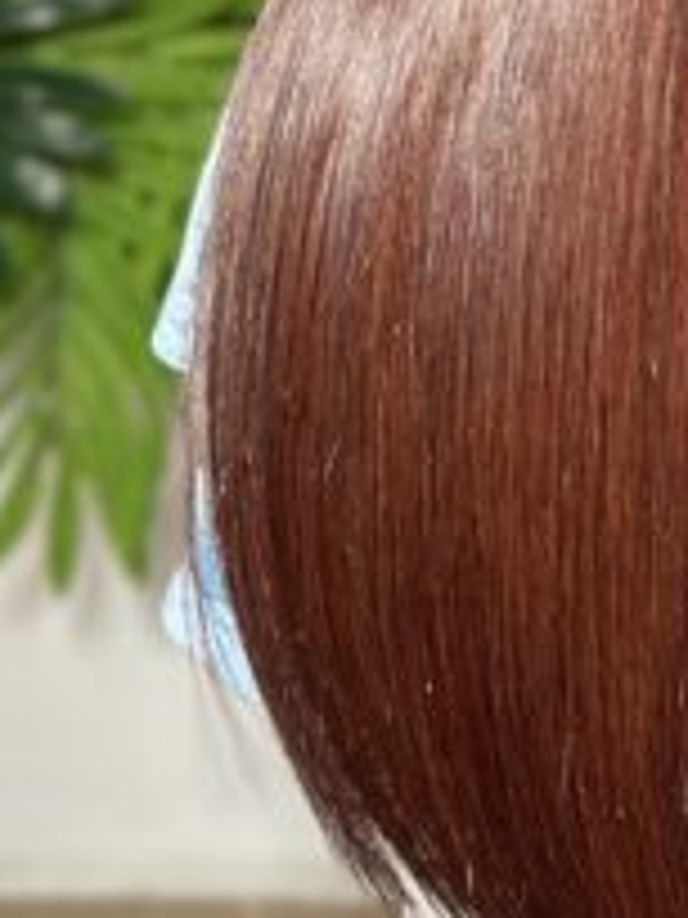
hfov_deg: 7.6
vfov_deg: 10.2
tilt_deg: -13.5
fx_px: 4982
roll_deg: -0.3
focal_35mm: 188
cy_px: -364
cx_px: 1264
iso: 64
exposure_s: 1/150
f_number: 1.78
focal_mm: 6.86
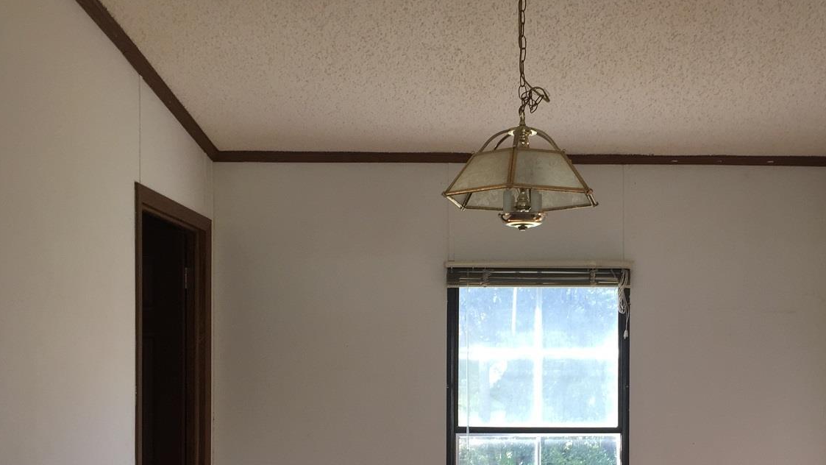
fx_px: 986
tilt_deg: +3.8
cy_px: 365
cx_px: 560
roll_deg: +0.7
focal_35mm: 45
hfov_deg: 44.7
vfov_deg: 26.1
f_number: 2.2
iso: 40
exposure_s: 1/60
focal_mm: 4.15
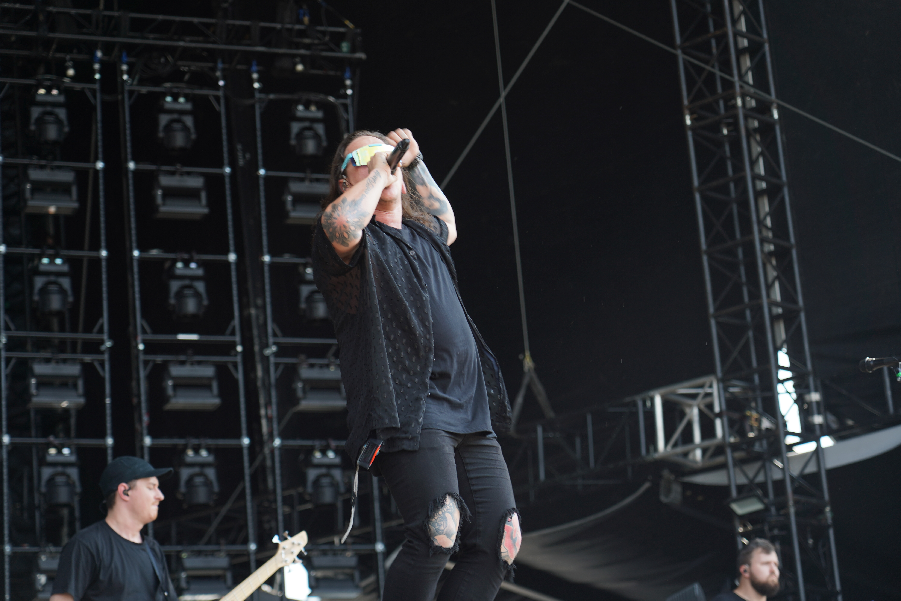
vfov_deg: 13.0
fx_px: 2628
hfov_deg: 19.5
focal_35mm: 105
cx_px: 450
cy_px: 300
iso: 100
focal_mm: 105
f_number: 4.5
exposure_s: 1/160
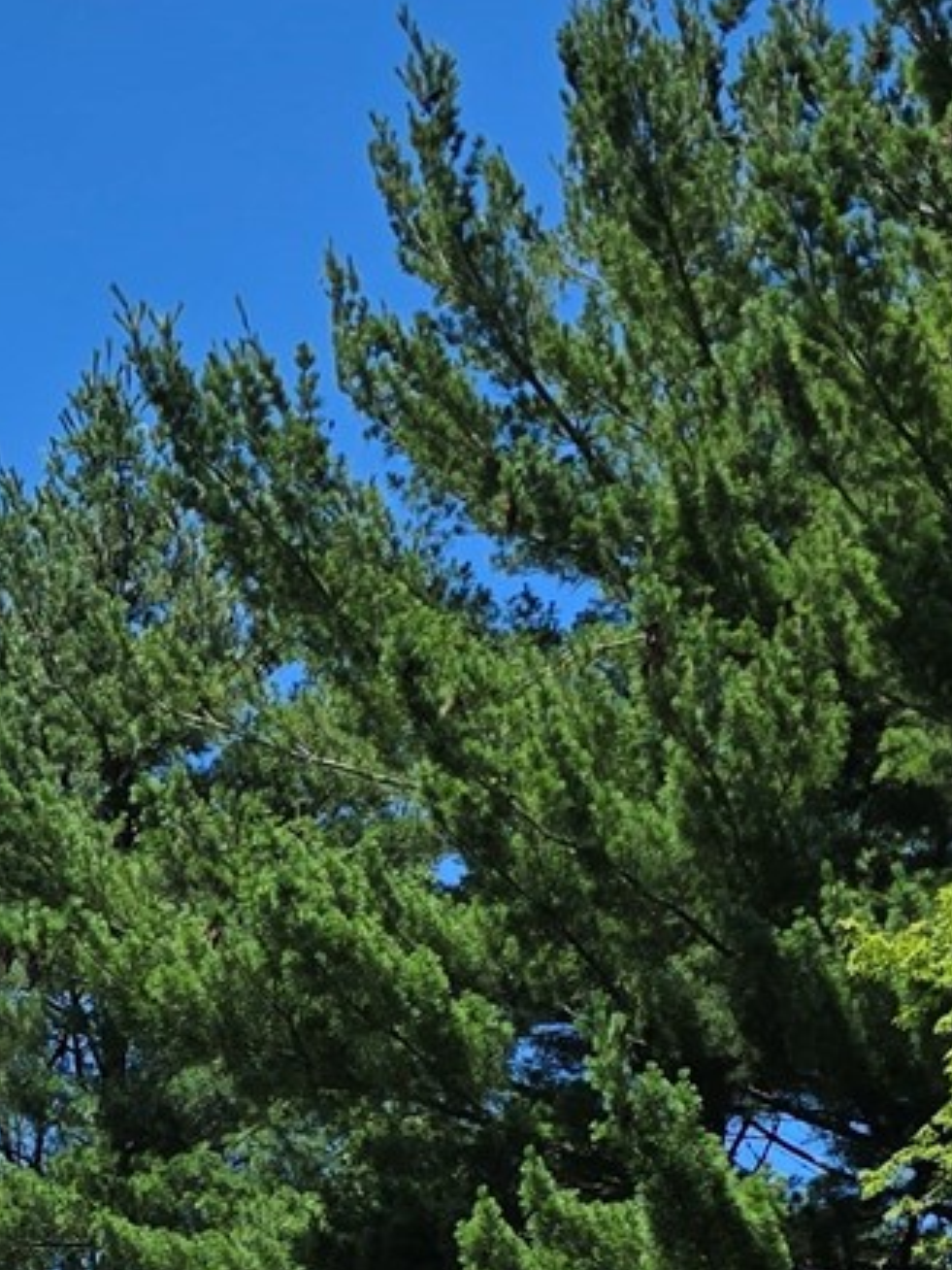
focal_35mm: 108
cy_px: 2094
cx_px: -652
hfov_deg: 12.7
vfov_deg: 16.1
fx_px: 3960
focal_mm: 6.3
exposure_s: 1/643
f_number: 1.7
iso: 12
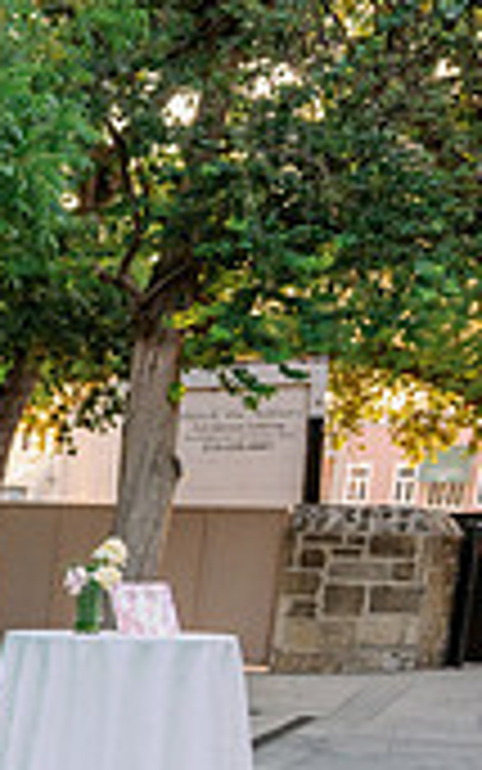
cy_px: 795
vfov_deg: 23.7
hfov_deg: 11.6
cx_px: -806
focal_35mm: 83
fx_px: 1743
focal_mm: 24
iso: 640
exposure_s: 1/320
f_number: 4.5
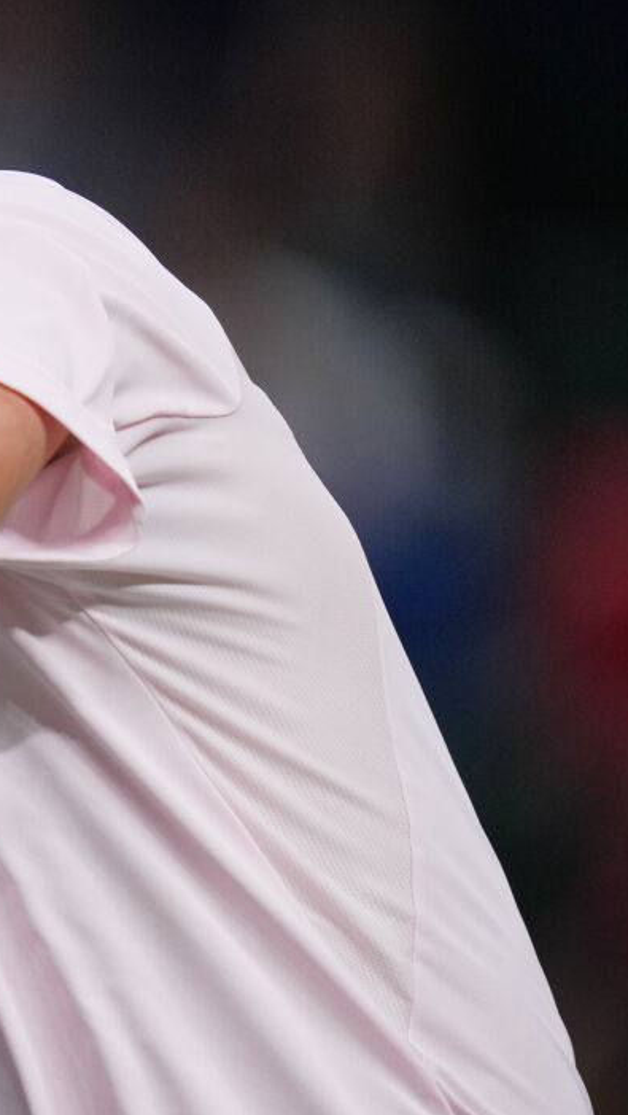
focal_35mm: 1053
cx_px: -758
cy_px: 704
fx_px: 31131
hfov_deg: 1.2
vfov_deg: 2.1
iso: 2000
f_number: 2.8
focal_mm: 400
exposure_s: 1/2000
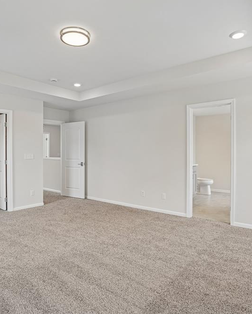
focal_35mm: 23
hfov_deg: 60.9
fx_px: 214
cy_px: 156
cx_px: 118
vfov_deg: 72.6
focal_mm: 16
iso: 400
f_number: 8
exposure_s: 1/60
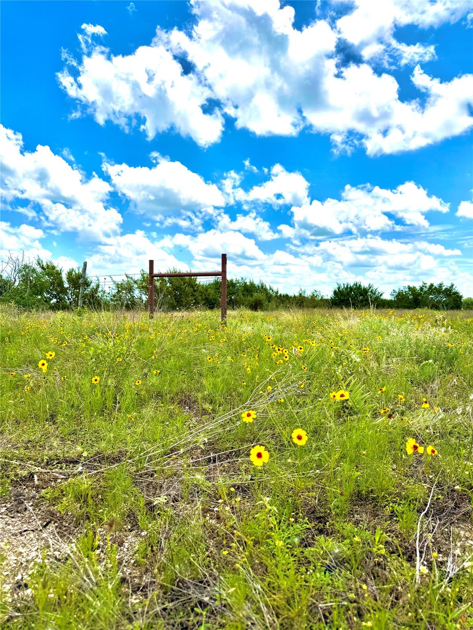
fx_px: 437
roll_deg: +0.1
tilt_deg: -1.7
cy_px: 315
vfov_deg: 71.6
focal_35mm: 24
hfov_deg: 56.8
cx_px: 236
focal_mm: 6.76
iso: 80
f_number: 1.78
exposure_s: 1/9091
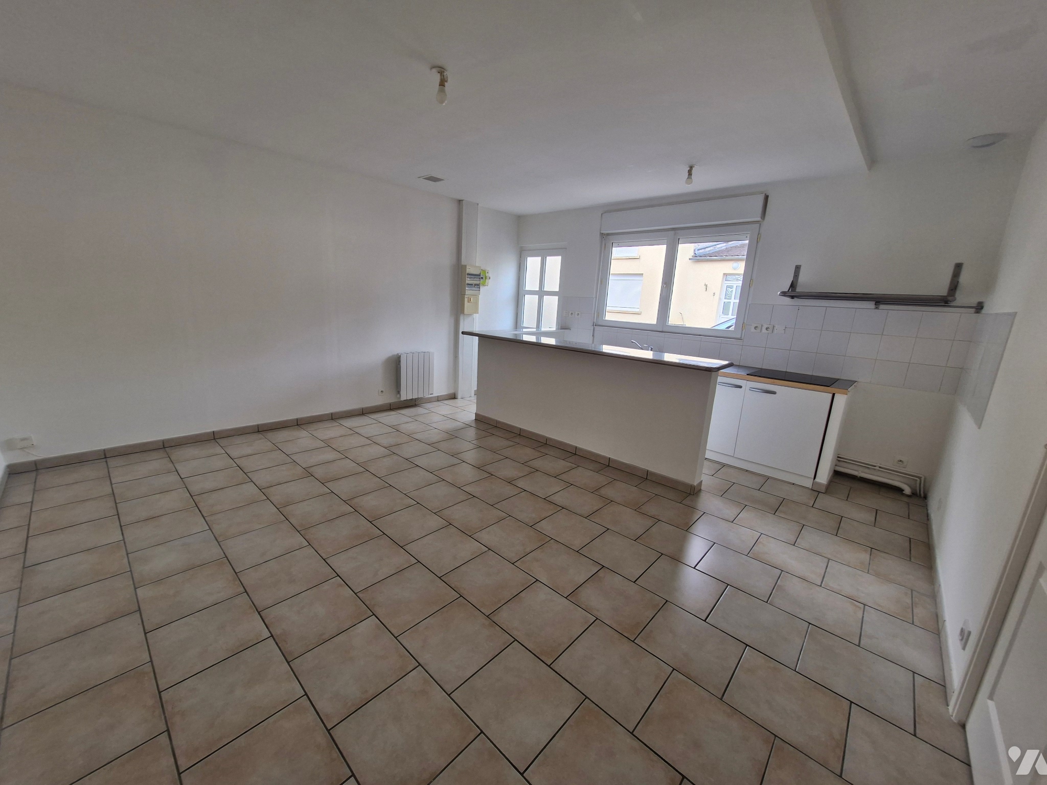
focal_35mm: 13
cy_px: 392
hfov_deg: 106.2
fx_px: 393
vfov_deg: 89.9
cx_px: 524
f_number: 2.2
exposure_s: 1/50
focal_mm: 1.74
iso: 50
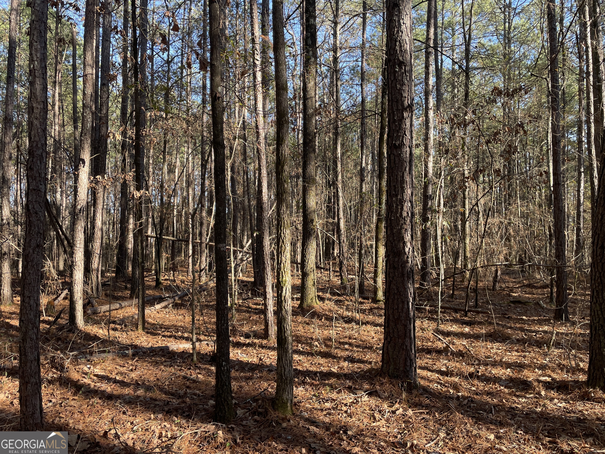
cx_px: 302
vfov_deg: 53.1
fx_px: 454
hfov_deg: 67.3
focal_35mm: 26
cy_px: 227
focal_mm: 4.2
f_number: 1.6
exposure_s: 1/185
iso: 32
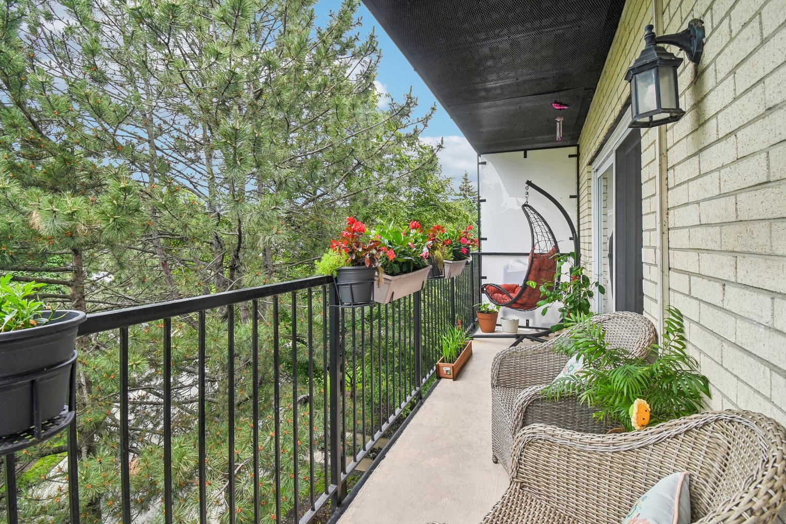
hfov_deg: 96.7
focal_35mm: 16
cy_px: 250
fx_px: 349
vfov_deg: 73.7
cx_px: 390
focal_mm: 10
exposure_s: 1/60
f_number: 8
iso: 100
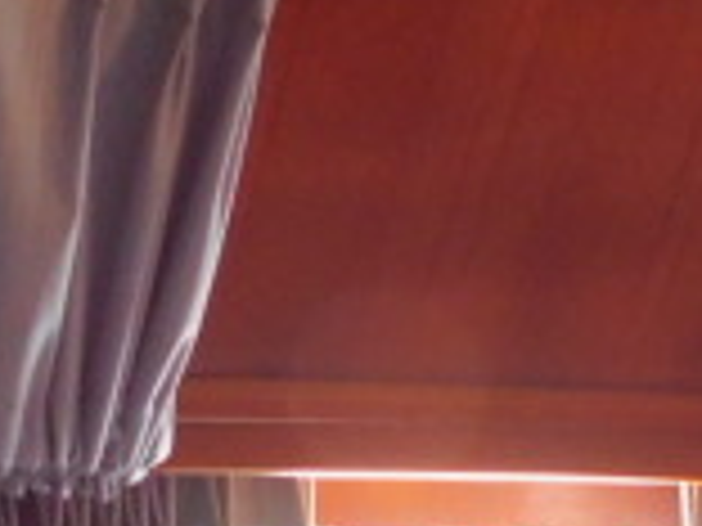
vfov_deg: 9.3
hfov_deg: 12.8
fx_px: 2920
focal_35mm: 144
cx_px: 1116
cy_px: 1218
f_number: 3.2
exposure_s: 1/13
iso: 400
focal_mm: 4.9
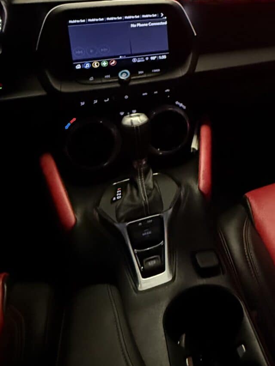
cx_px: 309
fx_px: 445
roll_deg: -0.4
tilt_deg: -12.7
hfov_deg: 30.4
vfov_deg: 40.9
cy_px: 28
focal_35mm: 42
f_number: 2.2
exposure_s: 1/30
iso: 2000
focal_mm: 2.22
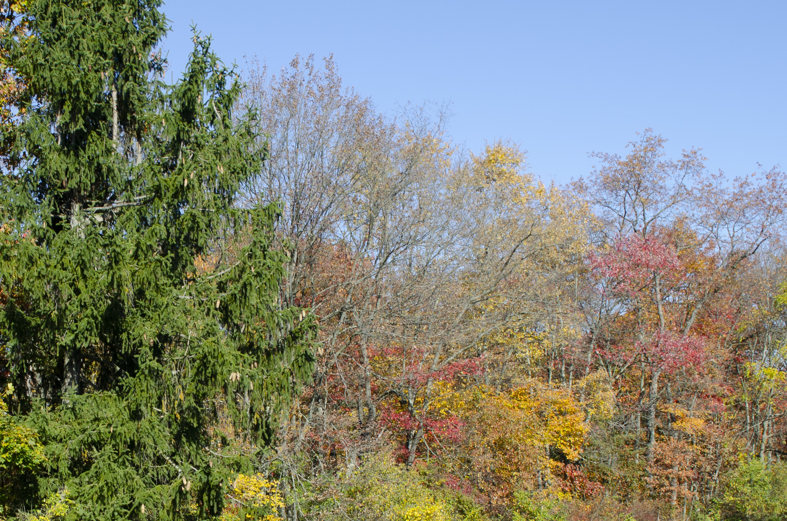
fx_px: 1418
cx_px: 145
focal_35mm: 65
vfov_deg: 20.5
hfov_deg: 30.2
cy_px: 445
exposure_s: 1/250
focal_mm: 22
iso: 140
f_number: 8
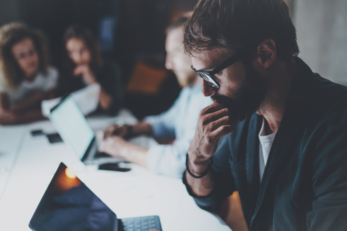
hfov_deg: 54.4
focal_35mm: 35
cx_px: 174
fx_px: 337
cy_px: 116
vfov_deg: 37.9
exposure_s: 1/125
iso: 500
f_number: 1.4
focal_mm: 35
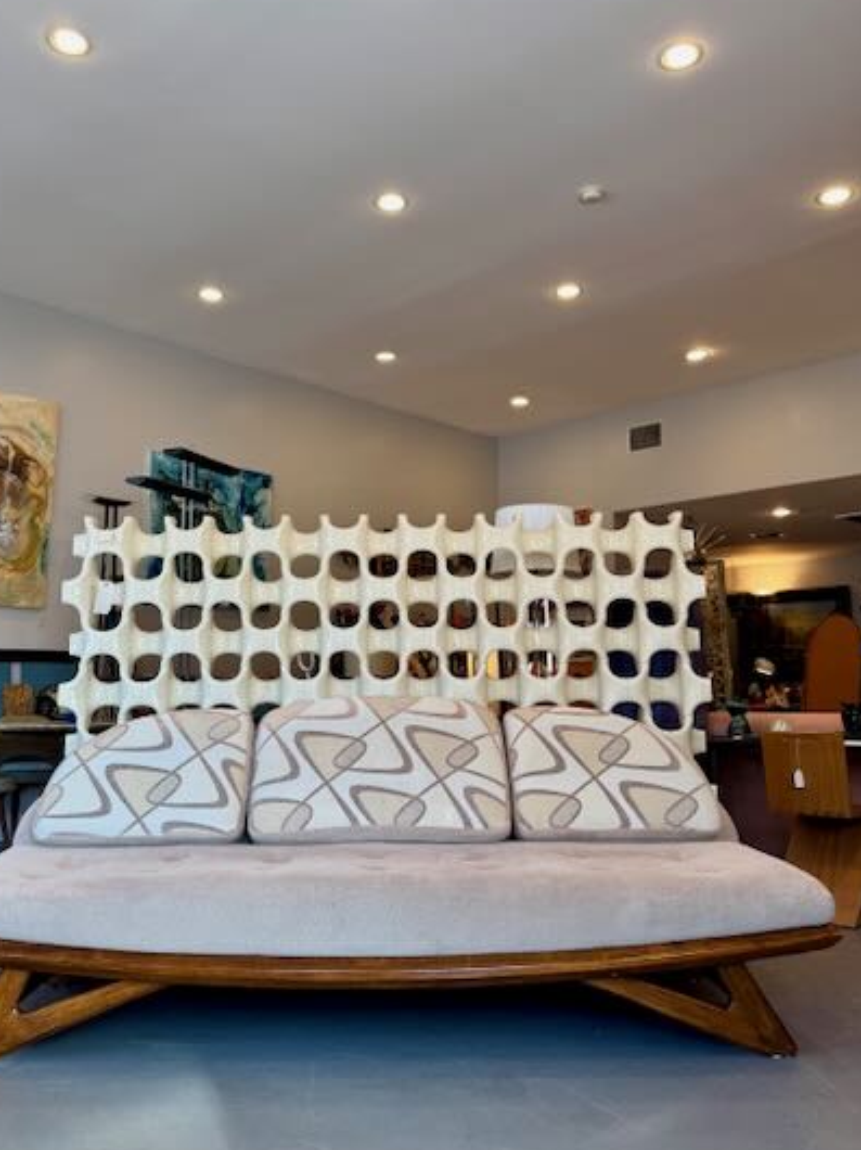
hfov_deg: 48.1
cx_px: 384
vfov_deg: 61.7
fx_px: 963
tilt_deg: +7.2
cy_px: 558
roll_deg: +0.7
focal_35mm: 29
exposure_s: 1/120
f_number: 1.78
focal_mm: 6.76
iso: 80
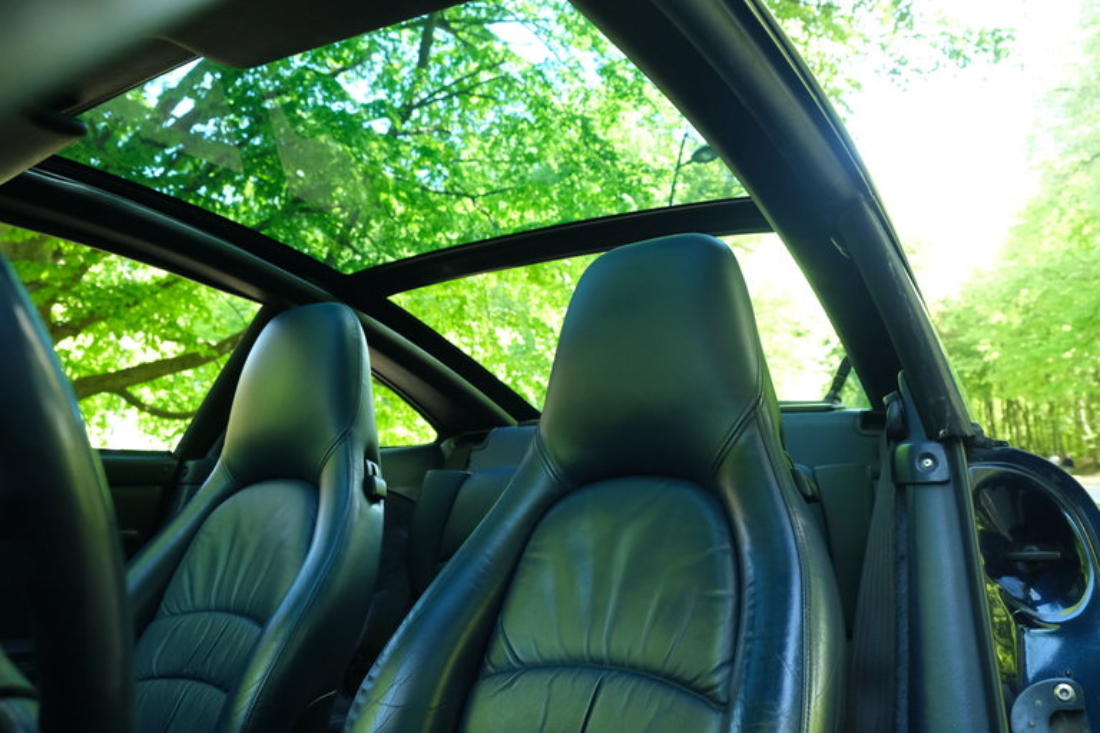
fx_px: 825
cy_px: 366
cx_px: 550
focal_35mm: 27
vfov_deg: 47.9
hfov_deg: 67.4
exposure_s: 1/100
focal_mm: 18
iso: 3200
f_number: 4.5
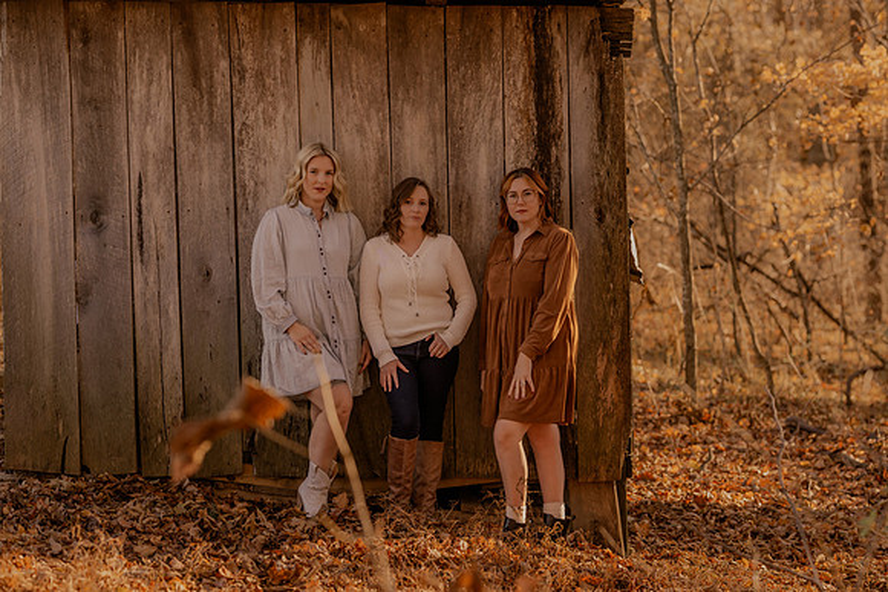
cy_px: 296
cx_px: 444
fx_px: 2097
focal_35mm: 85
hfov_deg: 23.9
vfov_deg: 16.1
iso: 200
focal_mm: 85
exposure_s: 1/250
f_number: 2.8
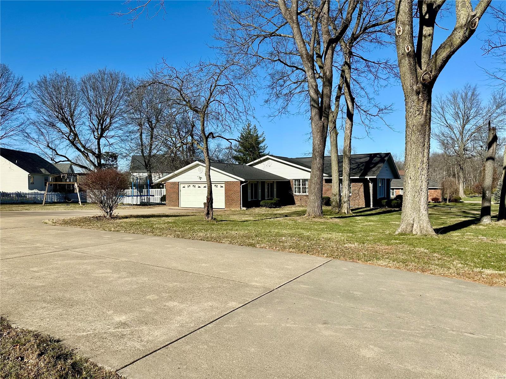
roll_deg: +0.0
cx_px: 253
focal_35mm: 24
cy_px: 190
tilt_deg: -1.3
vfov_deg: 56.8
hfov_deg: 71.6
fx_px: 351
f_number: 1.78
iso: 80
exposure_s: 1/4545
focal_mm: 6.86
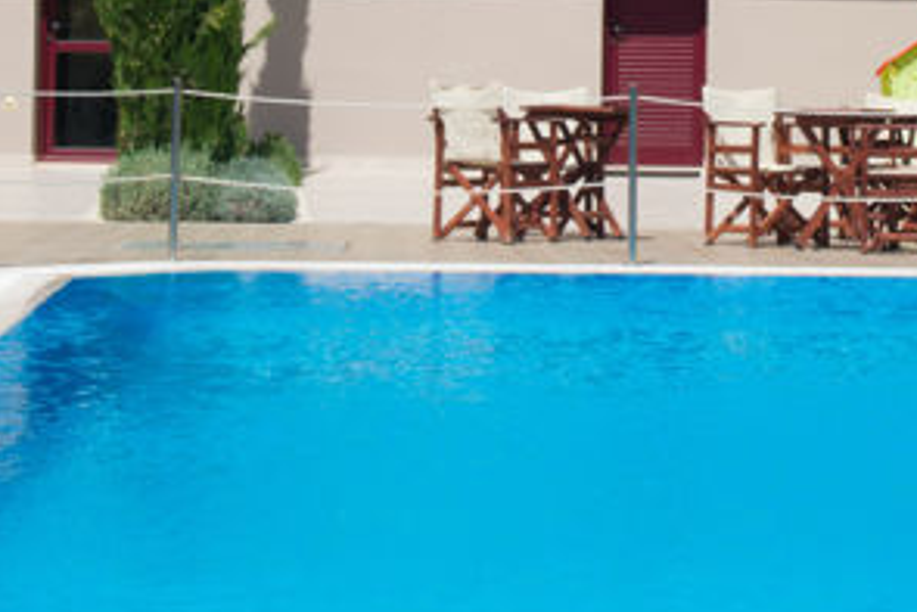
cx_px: 619
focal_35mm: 132
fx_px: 3364
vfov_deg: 10.2
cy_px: -118
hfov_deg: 15.5
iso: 200
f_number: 22
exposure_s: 1/125
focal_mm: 38
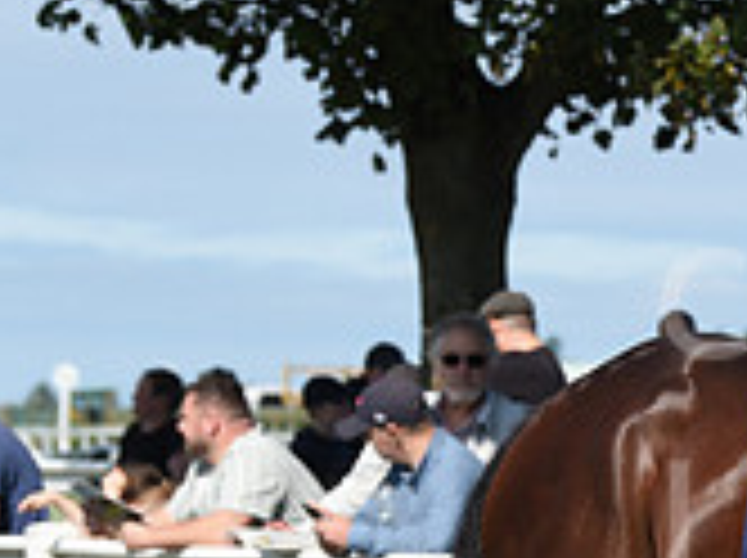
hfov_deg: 5.5
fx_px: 7607
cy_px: 578
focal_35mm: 353
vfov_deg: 4.2
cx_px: 1251
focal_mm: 105
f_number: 5.6
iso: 400
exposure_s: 1/2500
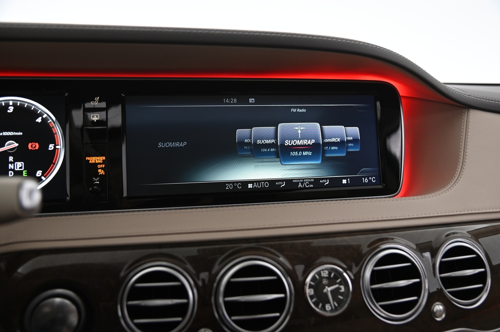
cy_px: 166
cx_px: 250
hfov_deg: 60.3
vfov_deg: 42.3
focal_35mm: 31
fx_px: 430
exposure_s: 1/15
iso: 1000
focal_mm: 31
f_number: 4
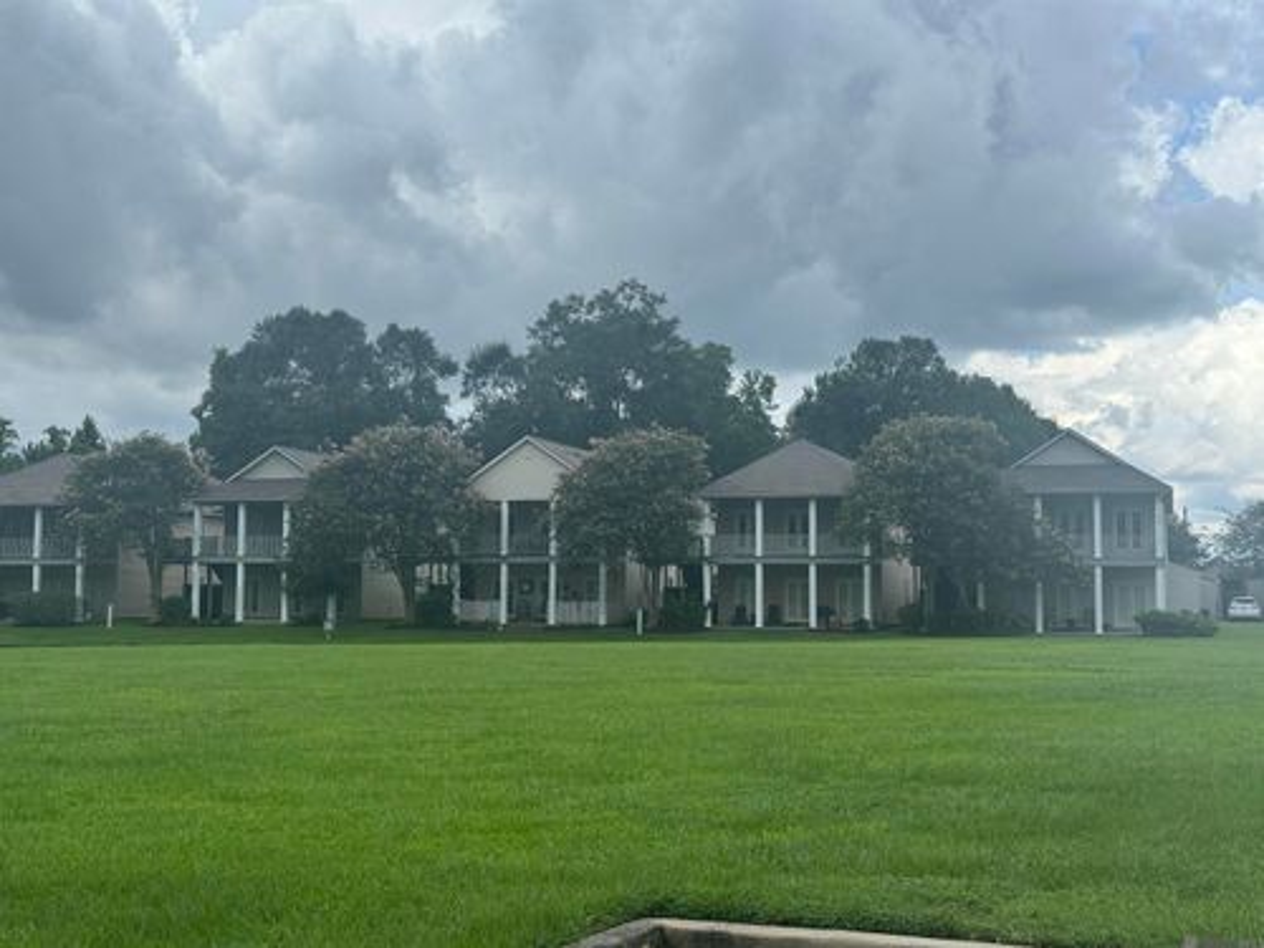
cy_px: 474
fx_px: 1753
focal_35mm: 48
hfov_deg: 39.7
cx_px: 632
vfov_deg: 30.3
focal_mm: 6.76
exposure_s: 1/3096
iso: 64
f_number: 1.78
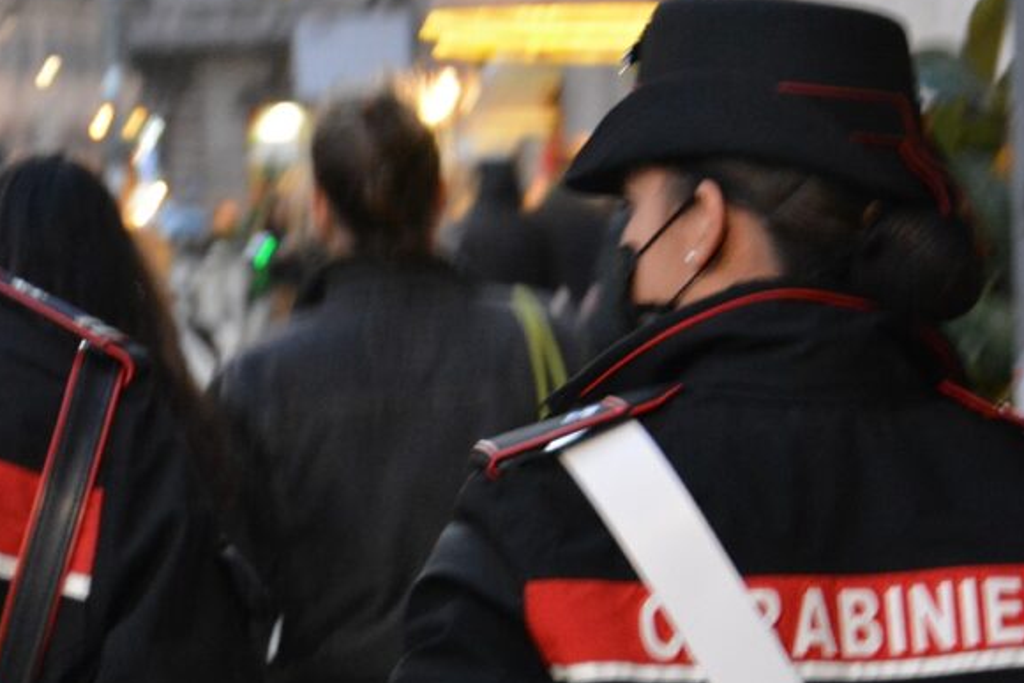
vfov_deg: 7.6
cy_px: 482
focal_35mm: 180
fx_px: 5121
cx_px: 284
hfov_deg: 11.4
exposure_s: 1/30
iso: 3200
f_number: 5
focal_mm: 58
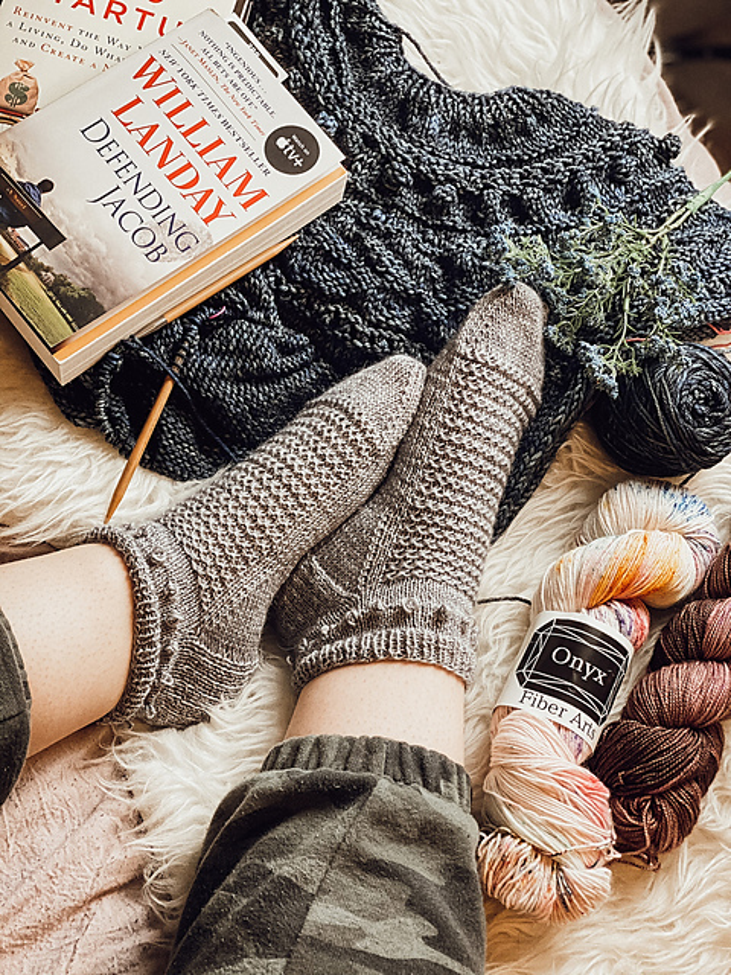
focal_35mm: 52
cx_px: 366
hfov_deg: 28.0
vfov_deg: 36.8
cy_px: 488
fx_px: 1464
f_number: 2
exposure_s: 1/120
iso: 200
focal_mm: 6
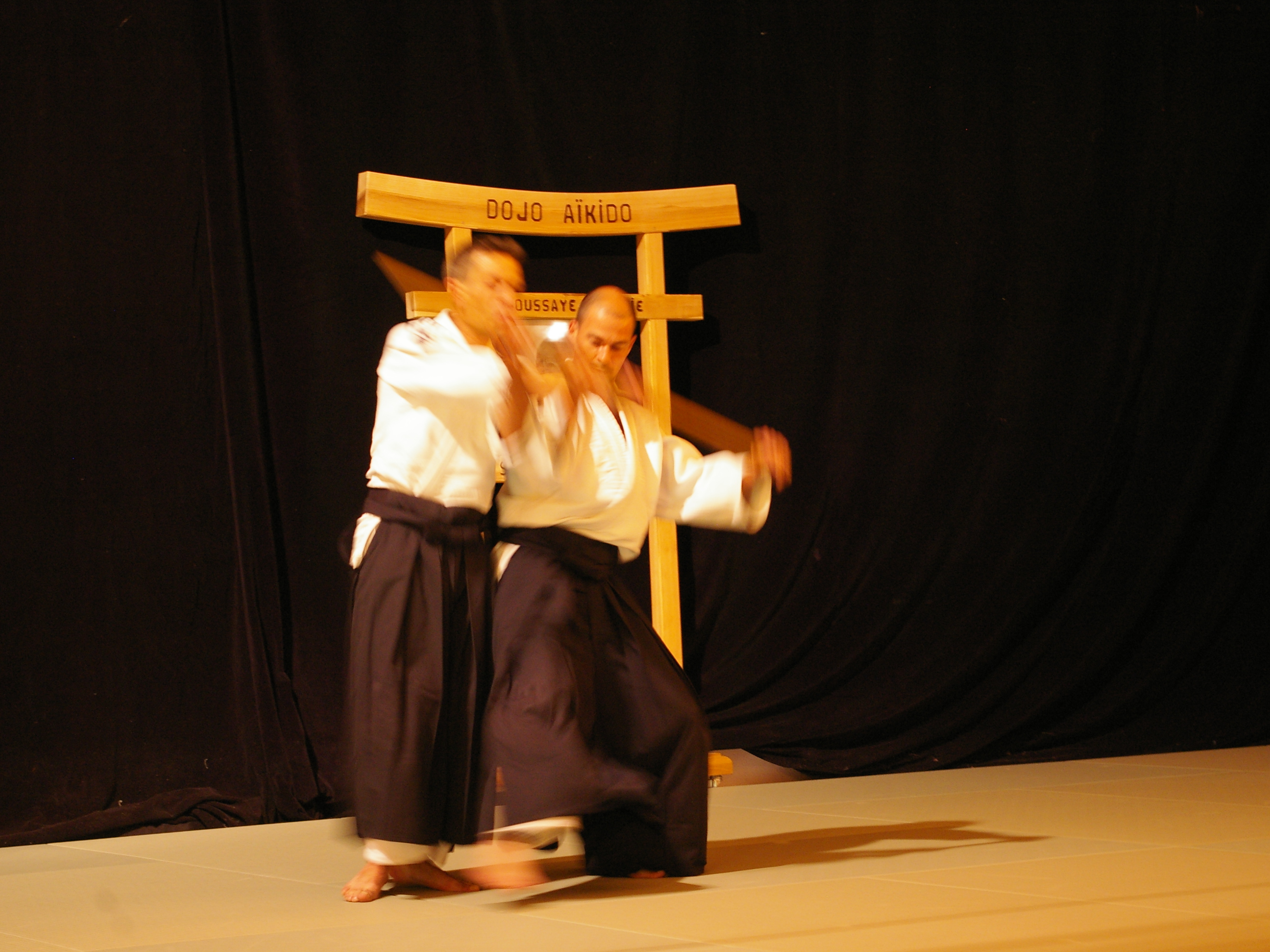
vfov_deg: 18.0
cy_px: 477
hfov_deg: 23.8
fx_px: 3008
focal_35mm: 82
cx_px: 641
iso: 800
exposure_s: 1/10
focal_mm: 50
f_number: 5.6
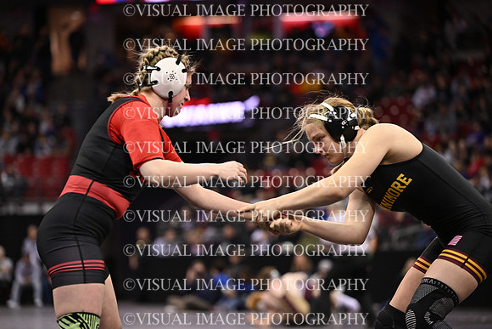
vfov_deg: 7.9
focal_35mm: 175
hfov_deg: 11.7
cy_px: 164
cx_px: 246
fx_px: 2392
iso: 4000
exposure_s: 1/1000
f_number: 3.2
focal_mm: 175
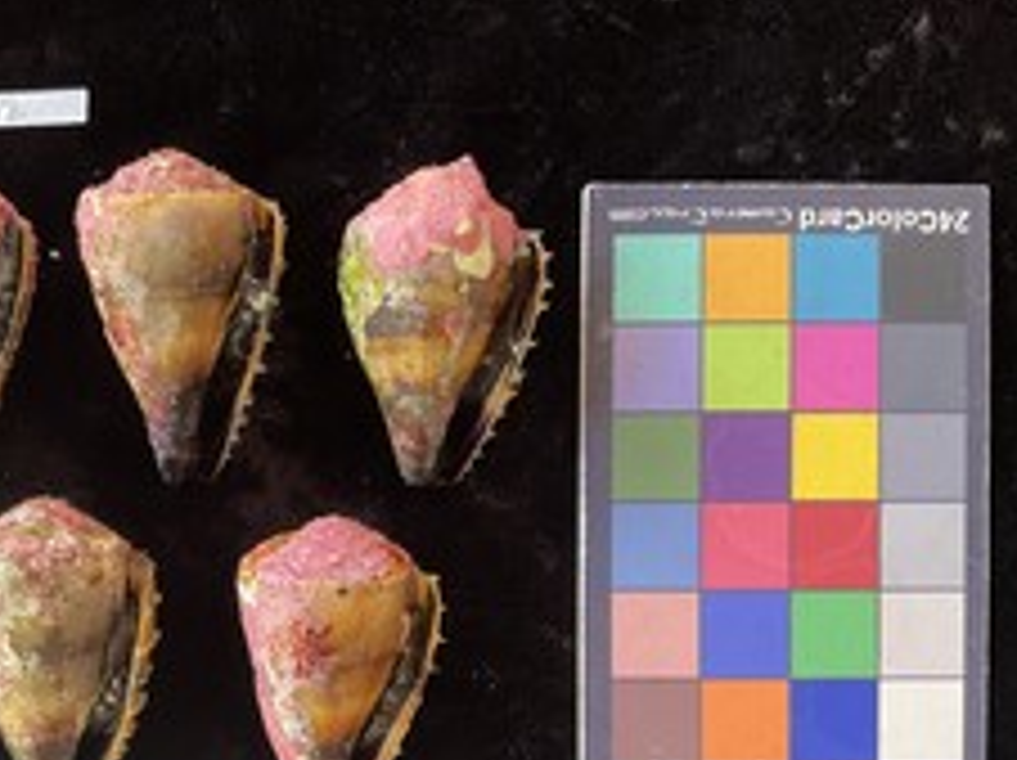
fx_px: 1321
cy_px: 560
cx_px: 279
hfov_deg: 41.1
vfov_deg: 31.6
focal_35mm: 45
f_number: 1.8
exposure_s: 1/60
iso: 80
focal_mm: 3
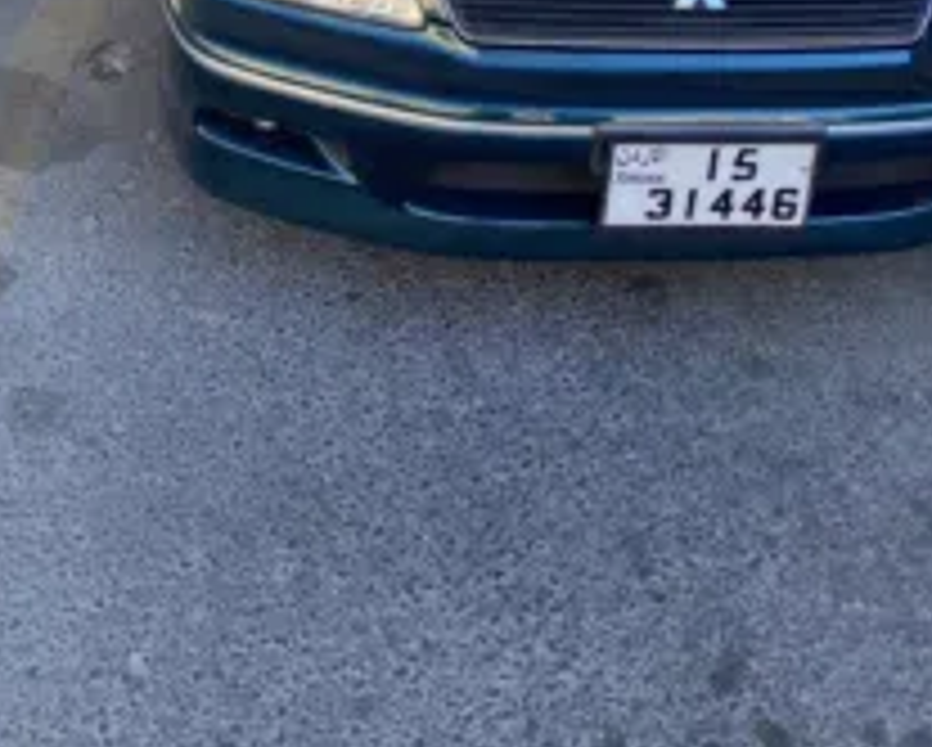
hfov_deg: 37.8
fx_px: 1353
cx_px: 581
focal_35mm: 49
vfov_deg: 27.3
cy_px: -144
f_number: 1.8
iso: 32
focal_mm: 4.25
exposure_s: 1/361
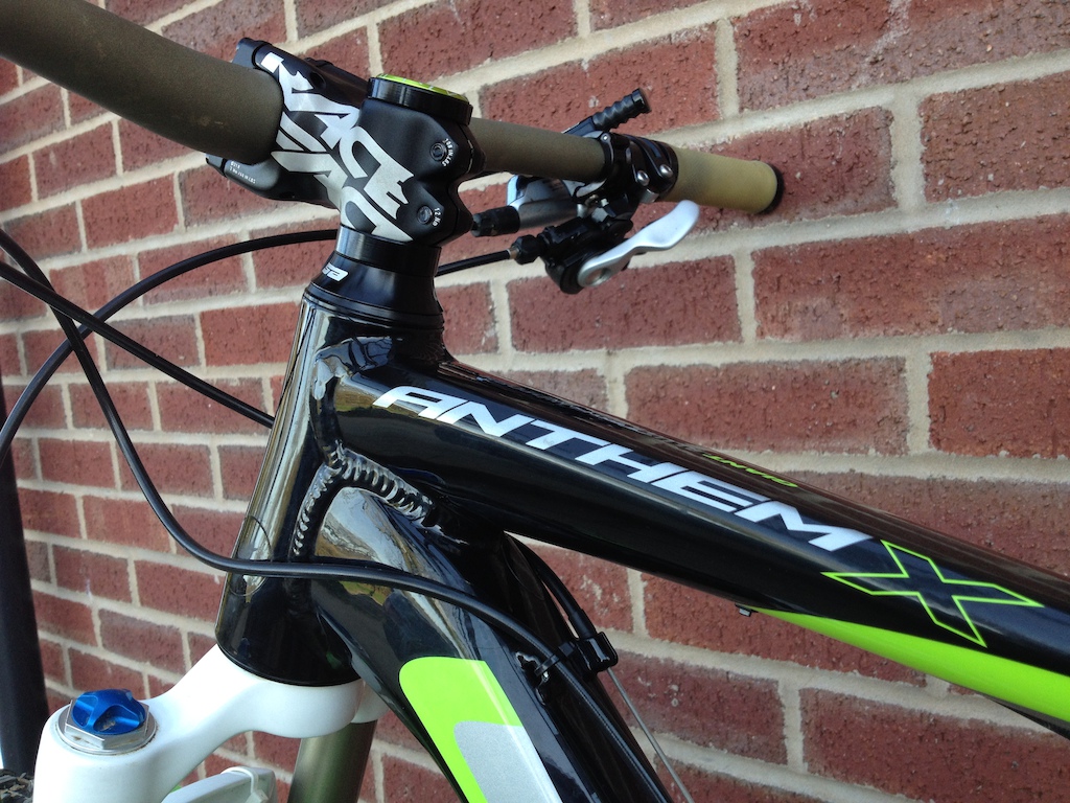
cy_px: 402
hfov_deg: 52.6
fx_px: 1082
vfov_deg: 40.7
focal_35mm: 35
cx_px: 535
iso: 64
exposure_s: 1/120
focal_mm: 4.28
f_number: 2.4
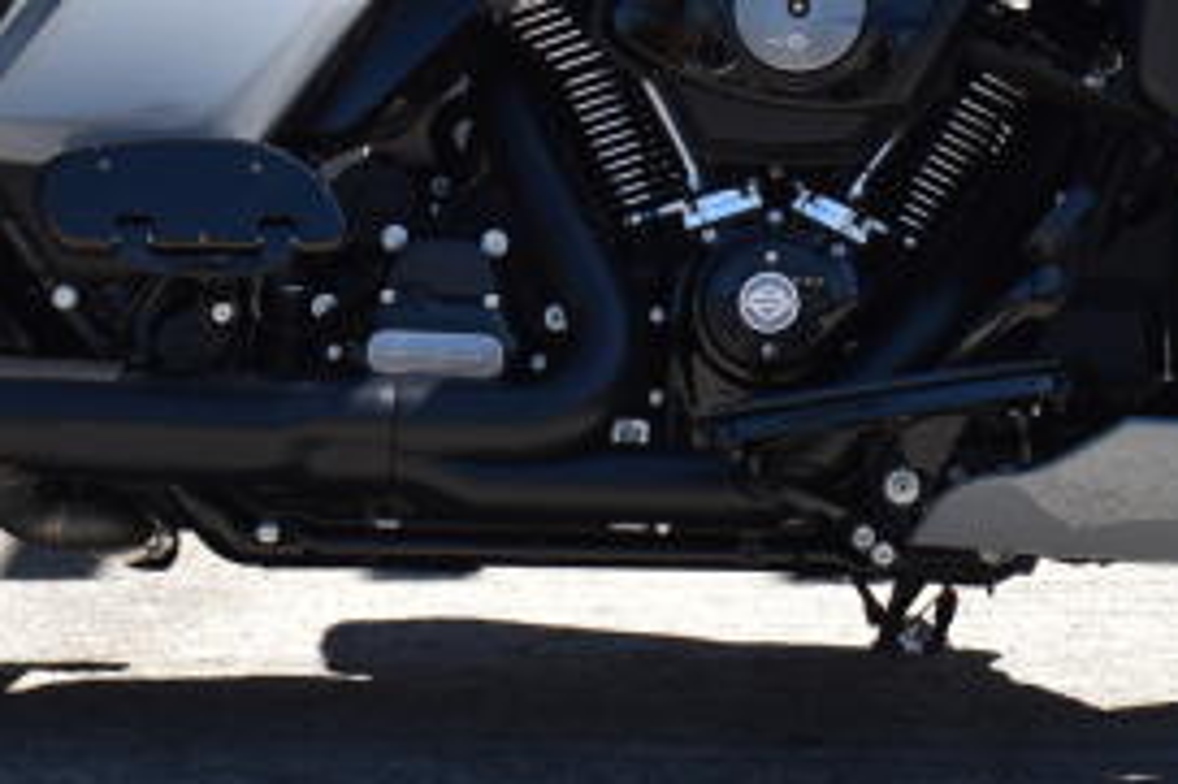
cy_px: -126
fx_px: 5199
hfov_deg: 12.9
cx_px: 407
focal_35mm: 159
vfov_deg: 8.5
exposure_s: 1/250
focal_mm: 36
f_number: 8
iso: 140
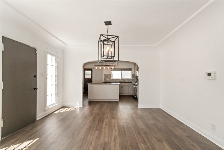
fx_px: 93
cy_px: 75
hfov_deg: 100.4
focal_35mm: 15
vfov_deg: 77.3
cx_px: 112
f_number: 5.6
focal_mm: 10
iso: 320
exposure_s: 1/160
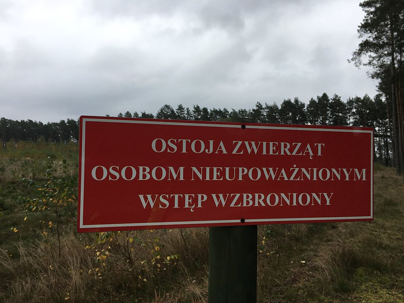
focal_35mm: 29
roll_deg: -0.9
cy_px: 152
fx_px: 338
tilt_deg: +1.5
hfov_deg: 61.7
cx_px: 202
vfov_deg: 48.2
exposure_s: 1/442
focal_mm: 4.15
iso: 25
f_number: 2.2
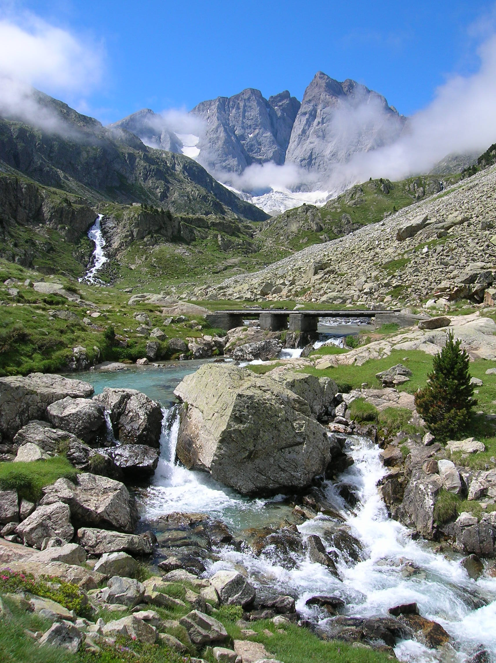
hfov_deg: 41.7
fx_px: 651
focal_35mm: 34
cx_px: 248
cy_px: 332
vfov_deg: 54.0
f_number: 4.9
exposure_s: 1/412
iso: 50
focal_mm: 5.7
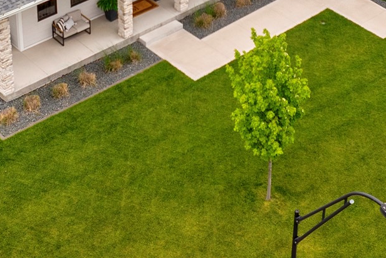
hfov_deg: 24.4
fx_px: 890
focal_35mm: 83
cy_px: -116
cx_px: 154
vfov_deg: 15.3
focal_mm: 12.3
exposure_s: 1/640
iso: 110
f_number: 2.8
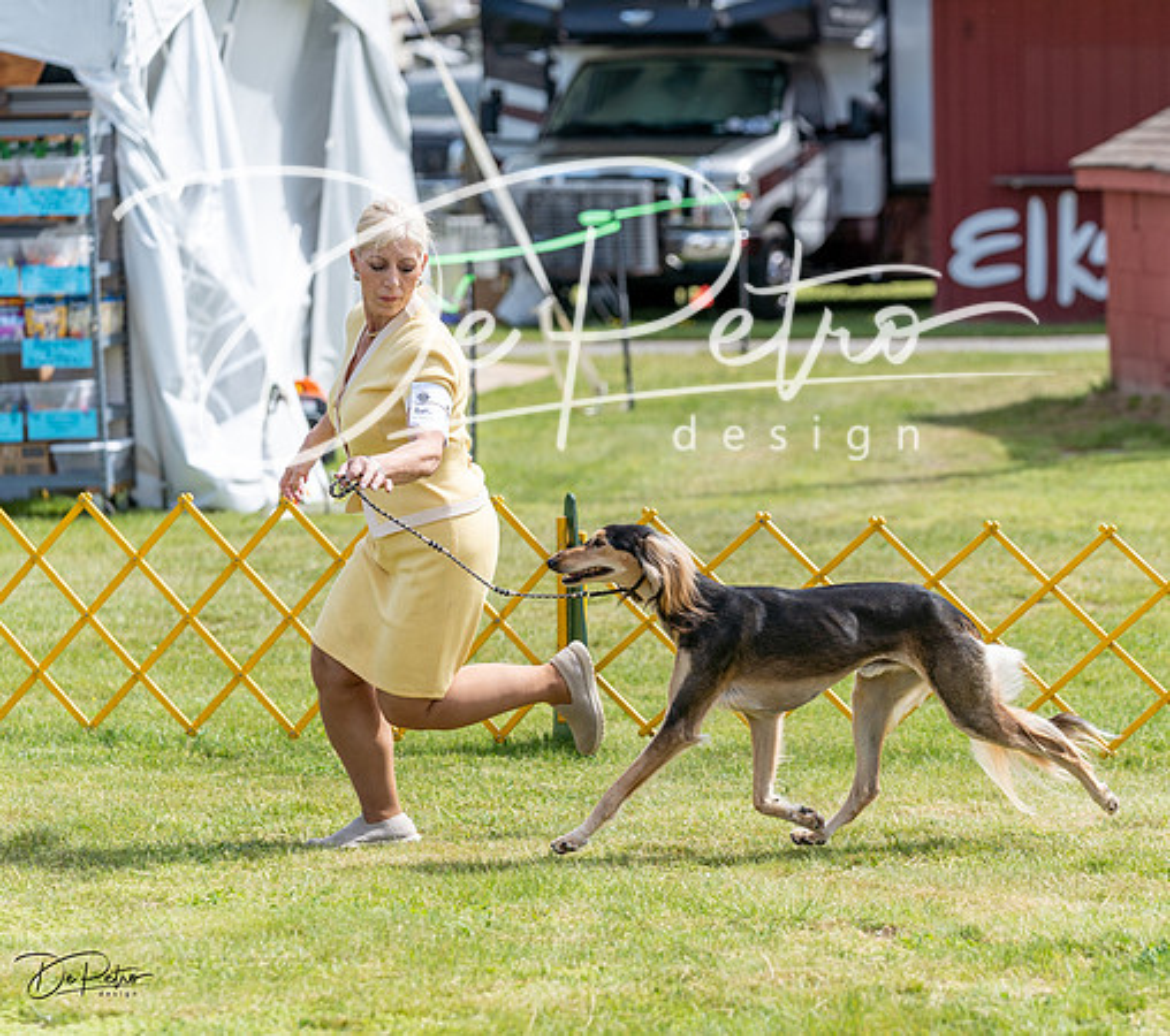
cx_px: 781
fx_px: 6776
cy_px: 483
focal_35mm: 188
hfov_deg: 9.9
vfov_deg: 8.7
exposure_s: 1/1000
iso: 100
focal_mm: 129
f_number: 3.5
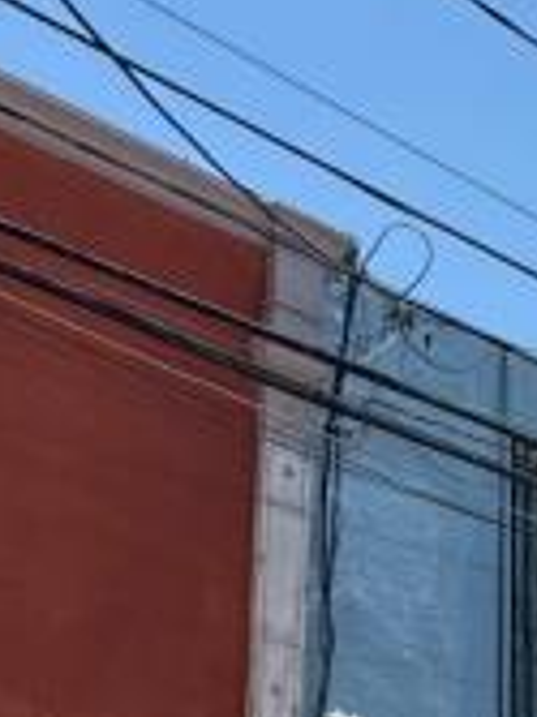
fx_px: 1781
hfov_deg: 16.7
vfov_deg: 22.2
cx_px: 576
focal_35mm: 86
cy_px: 644
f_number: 2.2
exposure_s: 1/1832
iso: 50
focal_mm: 2.22
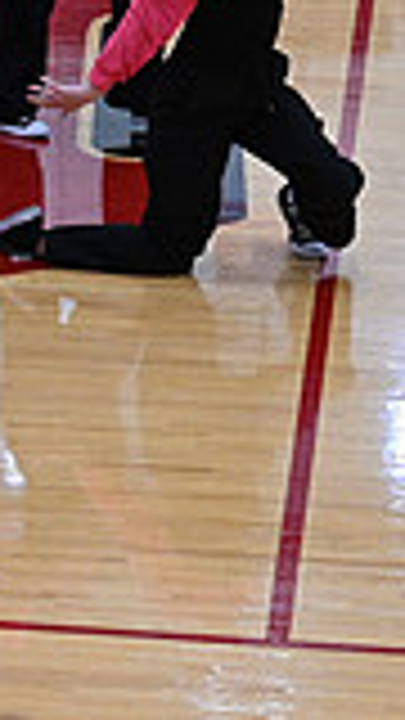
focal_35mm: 308
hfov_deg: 3.8
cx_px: -765
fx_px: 5880
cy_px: -47
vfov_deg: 7.0
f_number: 4
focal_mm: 81
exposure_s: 1/400
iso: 4000
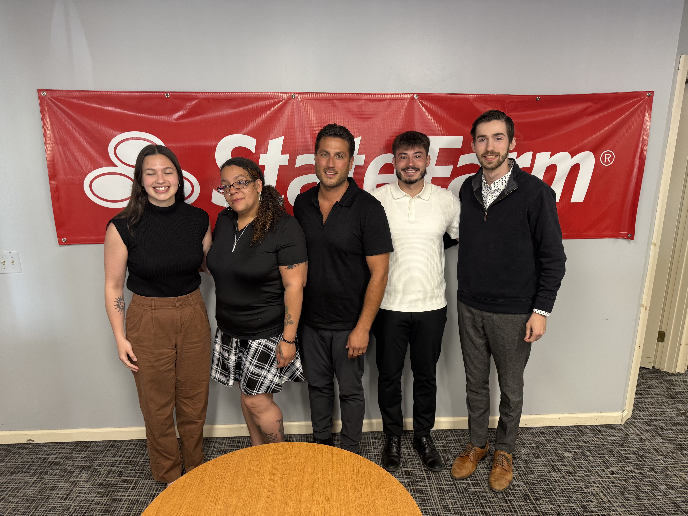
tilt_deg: -14.7
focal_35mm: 24
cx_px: 344
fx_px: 477
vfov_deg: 56.8
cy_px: 258
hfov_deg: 71.6
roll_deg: +0.2
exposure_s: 1/60
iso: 160
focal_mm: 6.76
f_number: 1.78
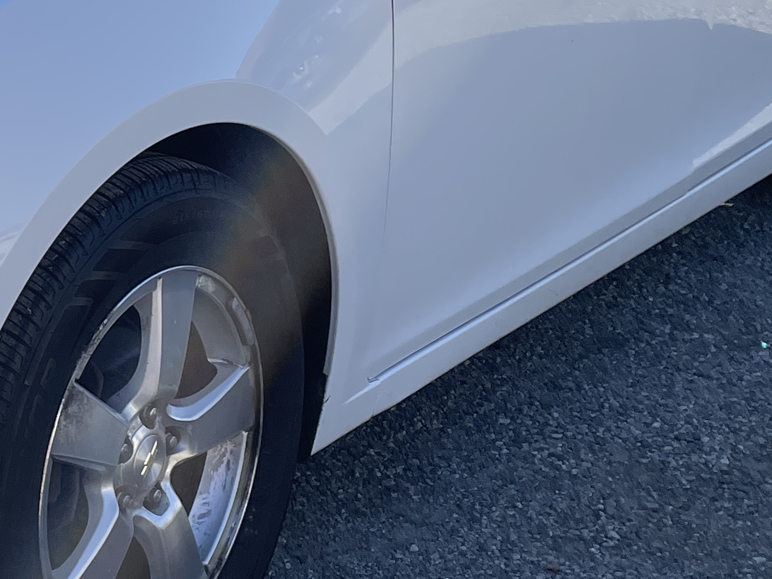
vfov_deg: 15.4
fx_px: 2141
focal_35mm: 96
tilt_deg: -15.3
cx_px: -163
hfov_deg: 19.2
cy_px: 223
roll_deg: +1.3
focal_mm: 4.2
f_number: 1.6
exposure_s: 1/1435
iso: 32
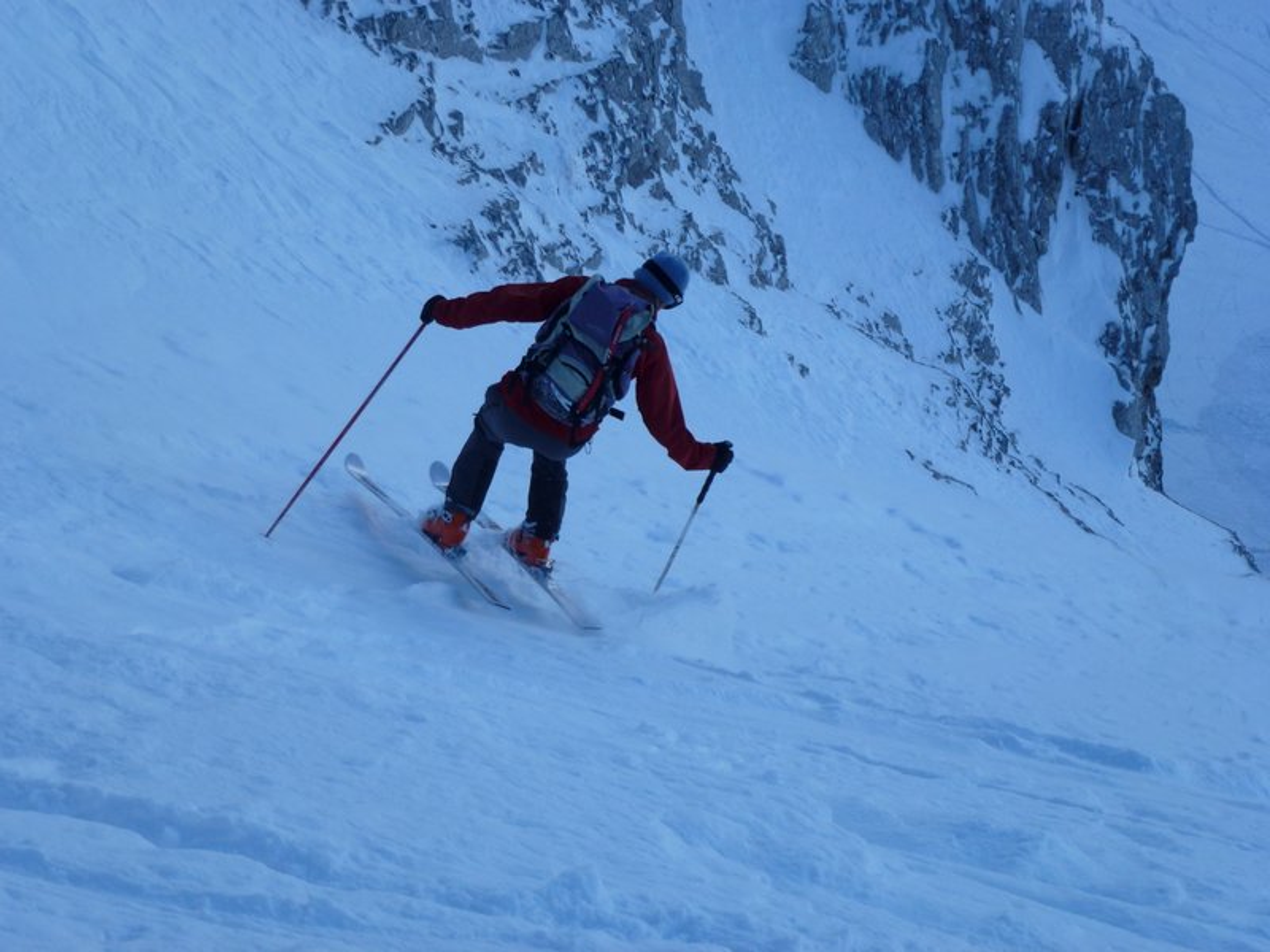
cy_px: 476
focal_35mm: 71
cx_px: 635
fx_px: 2605
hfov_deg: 27.4
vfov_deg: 20.7
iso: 100
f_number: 4.7
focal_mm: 12.7
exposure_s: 1/640
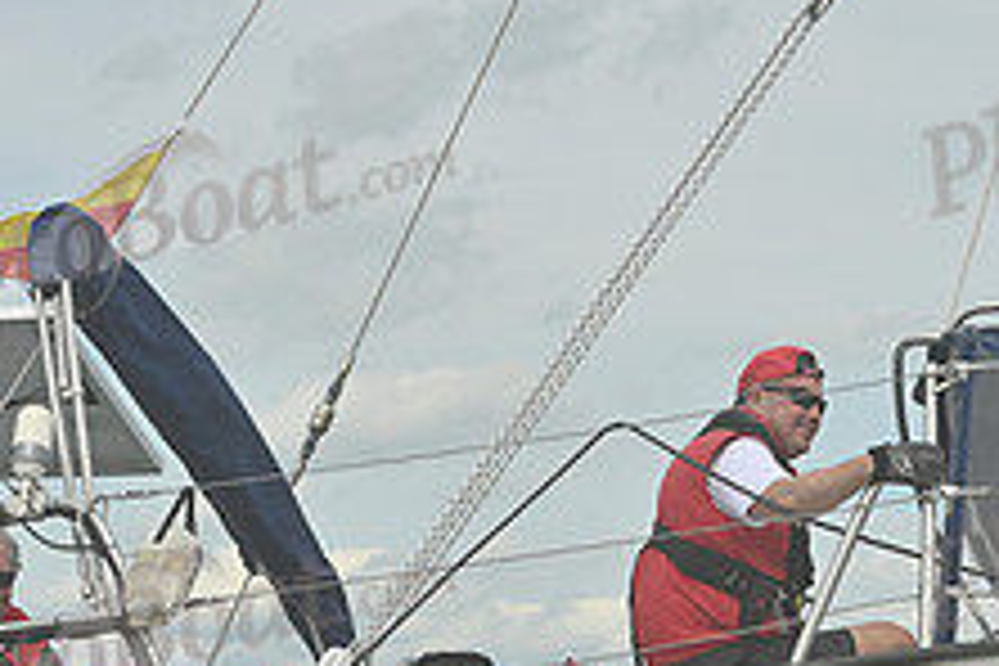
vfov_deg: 7.4
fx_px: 5078
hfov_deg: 11.2
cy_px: 812
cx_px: 693
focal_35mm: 183
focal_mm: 70
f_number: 11
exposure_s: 1/1250
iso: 320
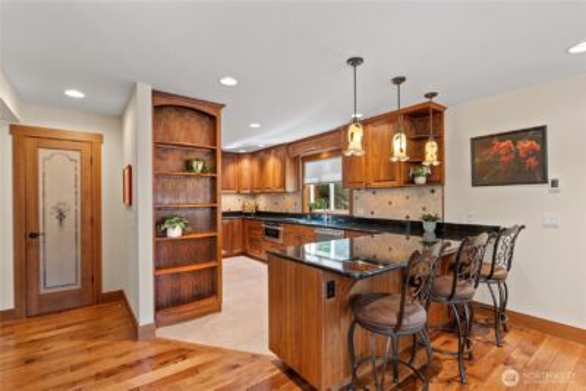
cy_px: 196
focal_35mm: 17
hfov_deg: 93.3
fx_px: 277
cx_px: 293
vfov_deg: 70.5
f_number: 8
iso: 200
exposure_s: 1/1.25
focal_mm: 17
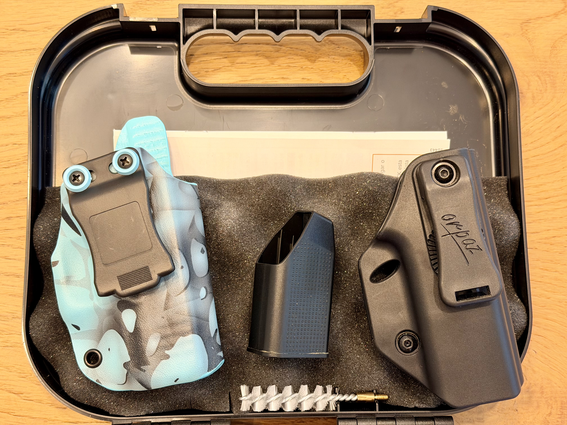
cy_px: 212
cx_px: 284
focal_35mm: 48
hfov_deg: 39.7
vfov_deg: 30.3
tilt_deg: -80.8
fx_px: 786
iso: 125
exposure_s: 1/50
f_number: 1.78
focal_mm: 6.76
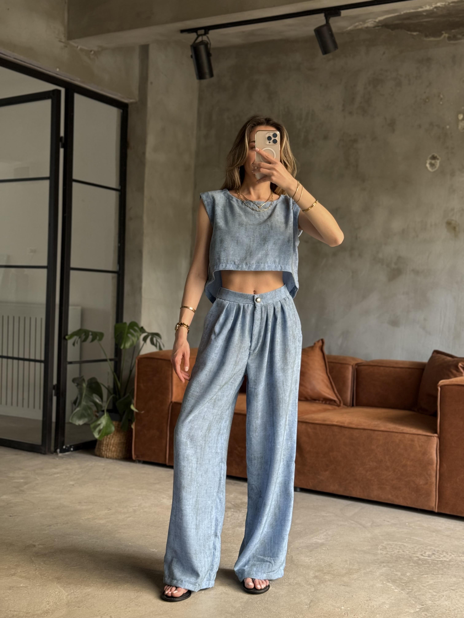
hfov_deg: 30.3
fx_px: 858
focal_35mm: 48
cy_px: 309
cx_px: 232
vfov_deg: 39.7
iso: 100
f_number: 1.78
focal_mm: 6.76
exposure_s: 1/60
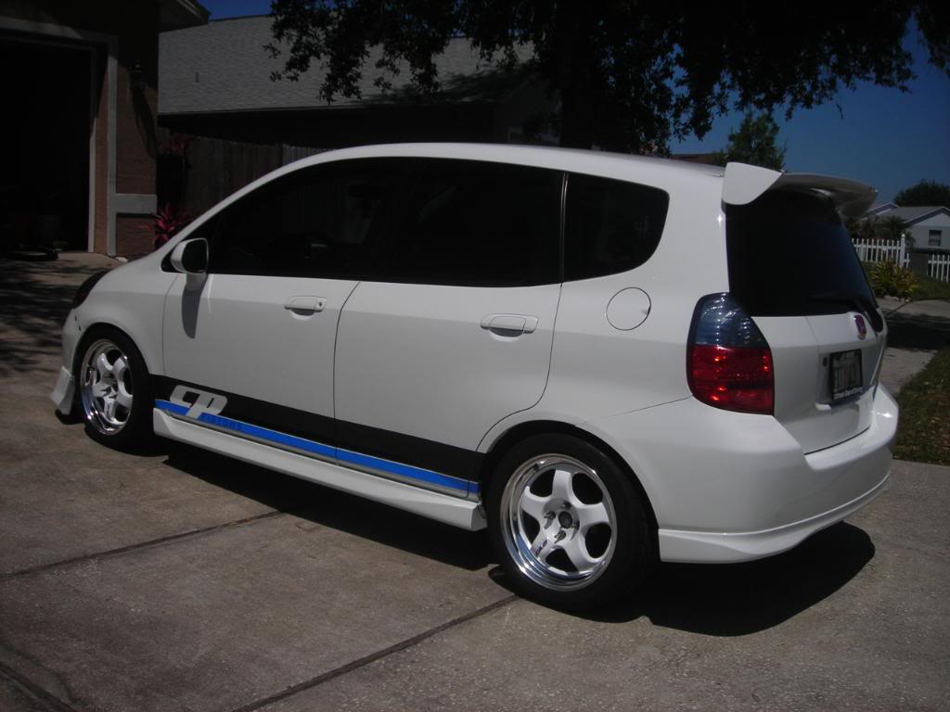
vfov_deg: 37.7
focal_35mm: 38
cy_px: 356
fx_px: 1043
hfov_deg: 49.0
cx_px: 475
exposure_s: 1/847
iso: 50
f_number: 6.4
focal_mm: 6.3
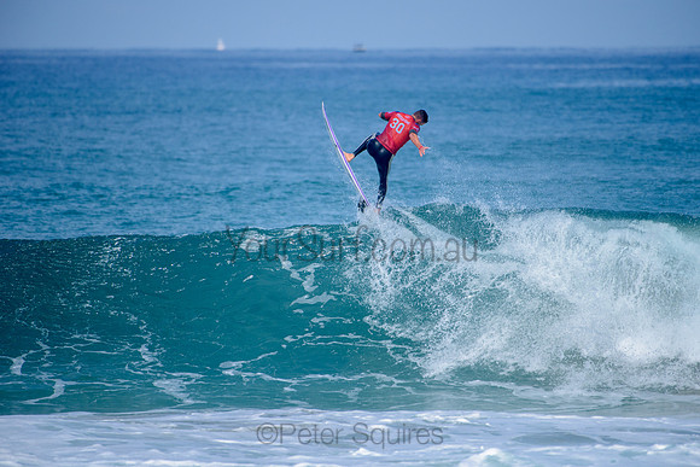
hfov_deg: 3.8
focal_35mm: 546
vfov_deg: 2.5
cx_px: 368
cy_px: 221
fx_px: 10619
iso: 180
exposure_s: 1/2000
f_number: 5.6
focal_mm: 500
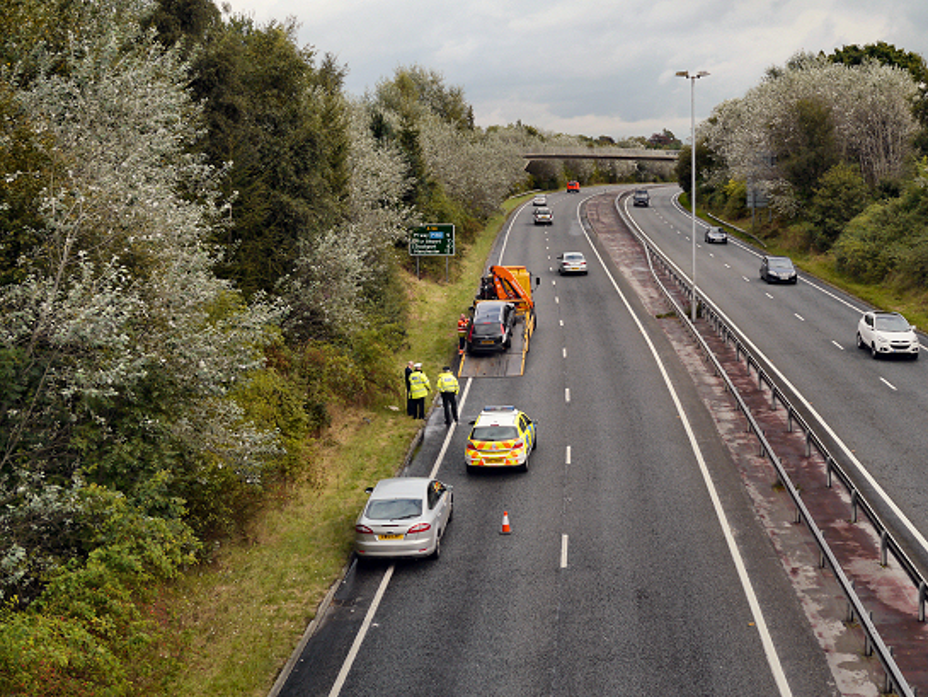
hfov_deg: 40.3
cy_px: 298
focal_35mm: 47
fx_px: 1260
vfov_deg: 30.8
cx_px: 536
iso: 200
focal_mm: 20
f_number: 8
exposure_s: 1/250
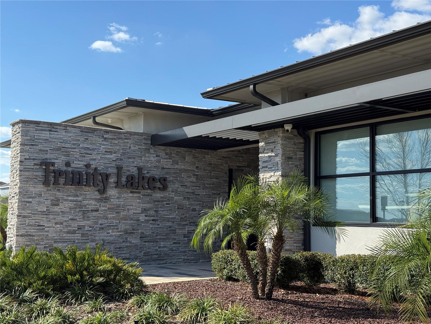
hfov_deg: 39.7
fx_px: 598
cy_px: 162
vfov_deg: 30.3
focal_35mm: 48
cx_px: 216
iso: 64
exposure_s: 1/3226
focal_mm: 6.76
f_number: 1.78
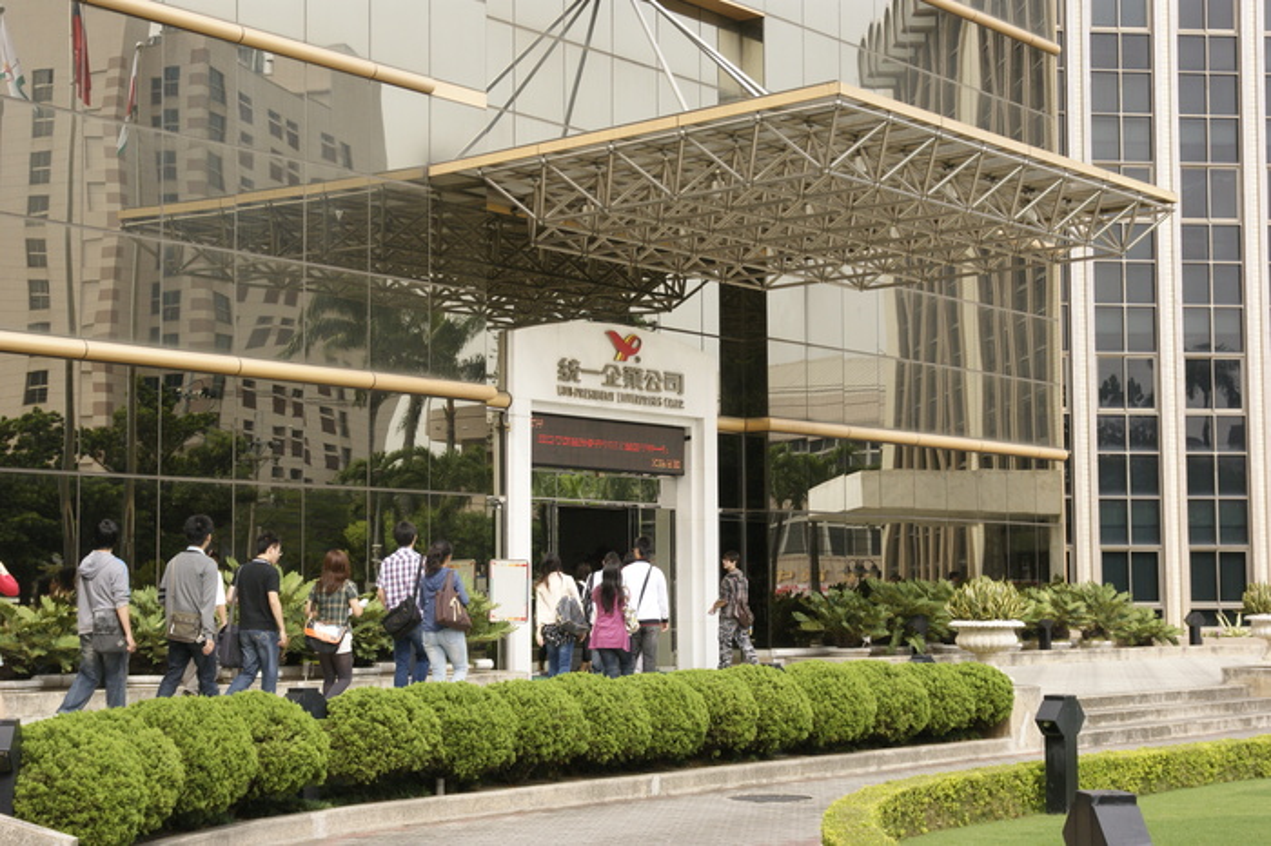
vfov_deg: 22.6
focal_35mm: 60
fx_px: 2117
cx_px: 636
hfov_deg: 33.4
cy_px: 423
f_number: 5.6
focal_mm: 40
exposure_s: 1/1000
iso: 400
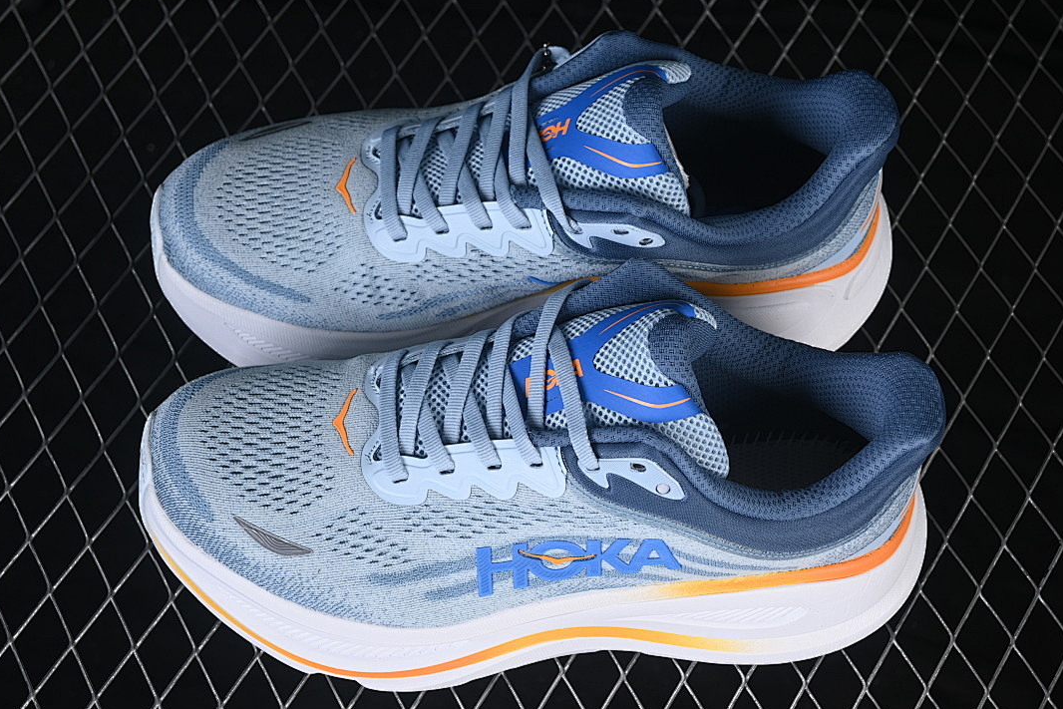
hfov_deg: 26.6
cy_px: 354
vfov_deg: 18.0
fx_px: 2244
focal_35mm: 76
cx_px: 528
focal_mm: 50
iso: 160
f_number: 7.1
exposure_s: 1/80
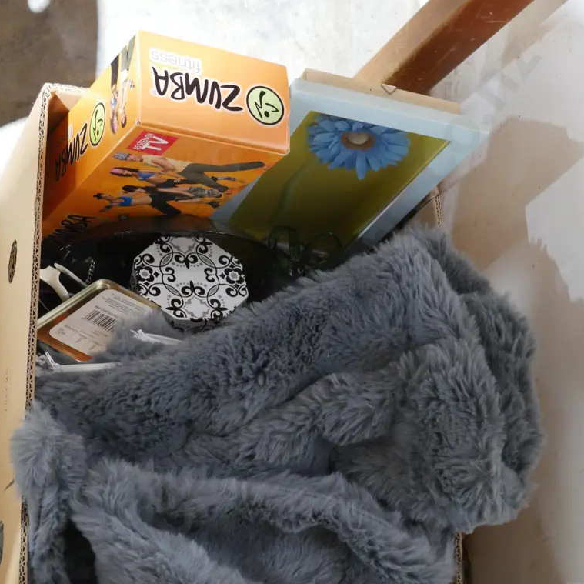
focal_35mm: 62
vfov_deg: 27.6
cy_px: 362
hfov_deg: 27.7
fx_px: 1183
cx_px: 290
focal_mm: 26
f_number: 5.3
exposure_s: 1/13
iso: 3200
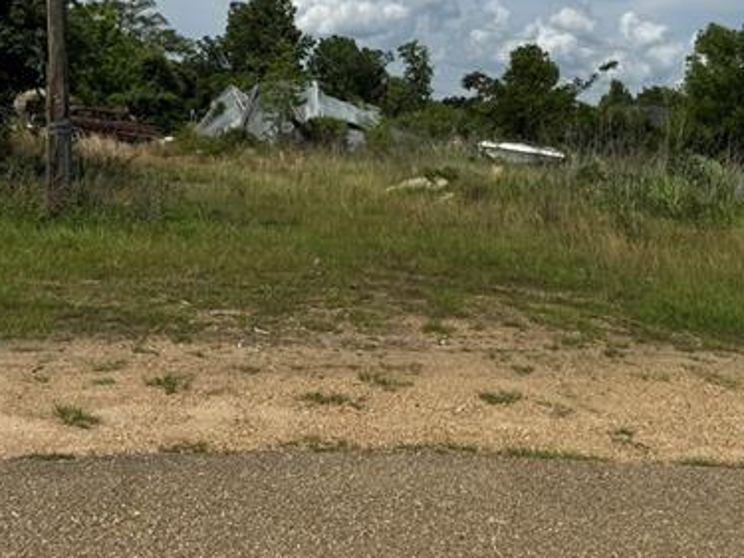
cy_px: 93
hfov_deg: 45.5
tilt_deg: +2.5
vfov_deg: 33.8
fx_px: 881
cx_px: 450
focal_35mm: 41
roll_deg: -4.0
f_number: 1.78
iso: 80
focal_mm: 6.86
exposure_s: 1/9009
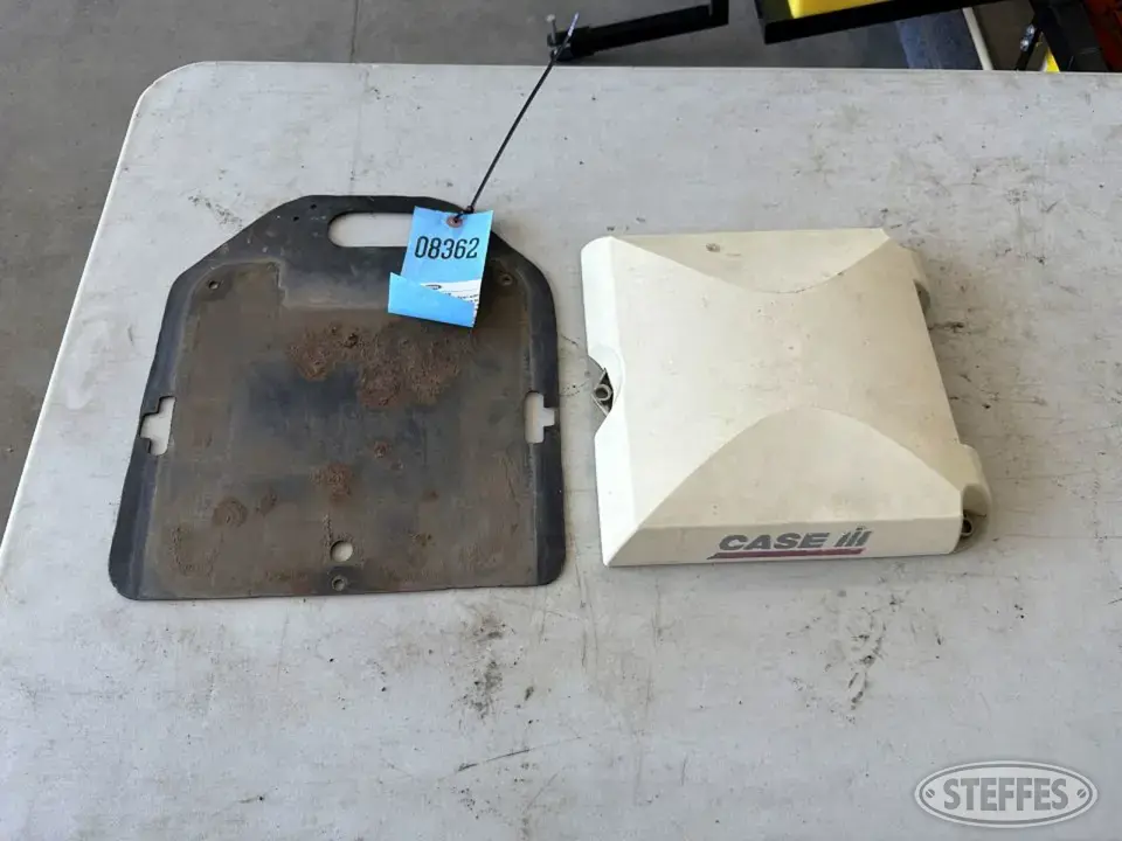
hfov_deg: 71.6
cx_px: 561
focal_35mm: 24
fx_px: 778
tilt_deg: -64.8
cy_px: 420
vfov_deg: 56.8
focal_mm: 6.86
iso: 80
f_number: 1.78
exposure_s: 1/364
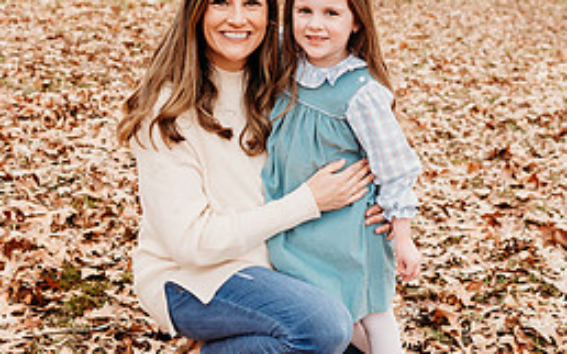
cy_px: 93
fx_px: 850
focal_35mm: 55
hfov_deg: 36.9
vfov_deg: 23.3
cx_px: 257
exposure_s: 1/250
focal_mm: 24
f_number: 3.2
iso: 125
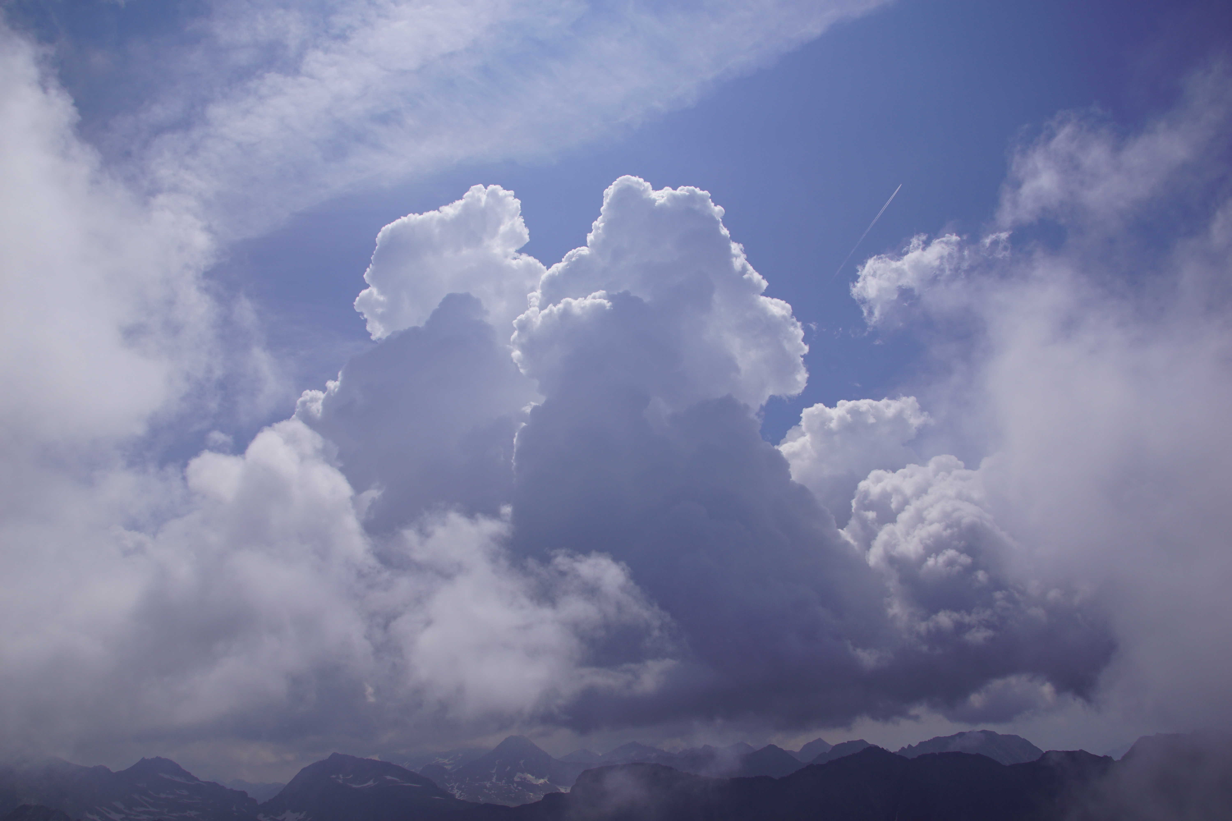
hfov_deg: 67.4
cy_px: 410
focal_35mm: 27
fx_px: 924
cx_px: 616
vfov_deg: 47.9
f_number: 10
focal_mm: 18
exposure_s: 1/640
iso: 100
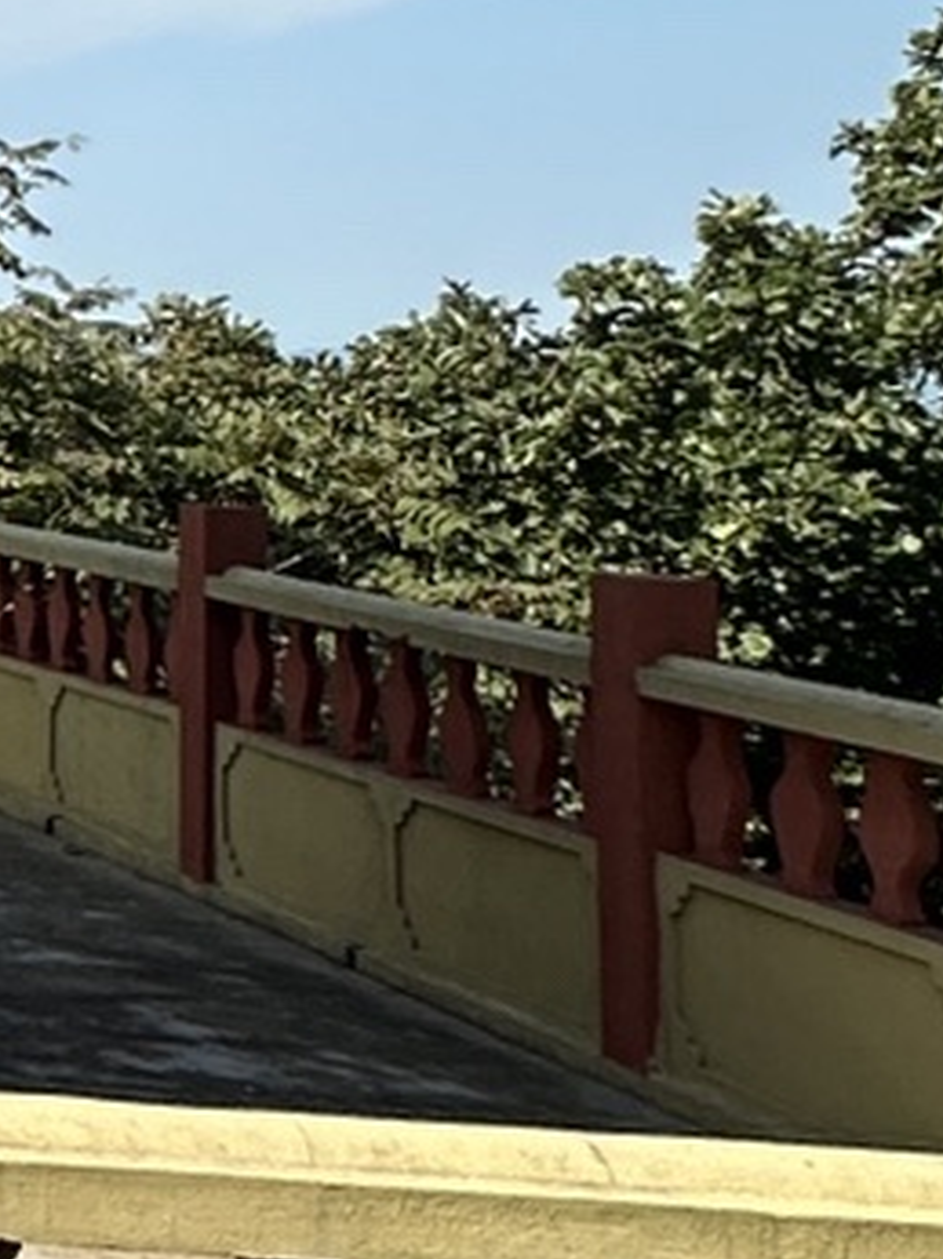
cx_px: -1384
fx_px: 2946
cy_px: 7
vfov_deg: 23.2
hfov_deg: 13.1
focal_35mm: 81
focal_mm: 2.22
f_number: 2.2
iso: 40
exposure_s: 1/1114
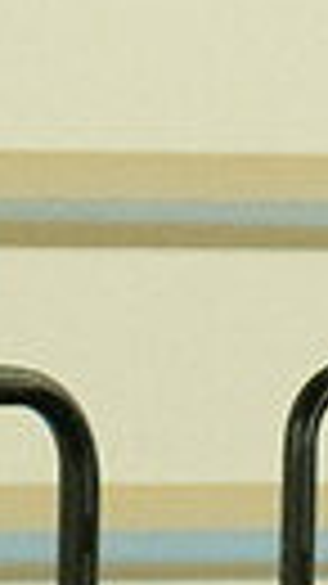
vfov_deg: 1.5
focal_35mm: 1403
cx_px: -332
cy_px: 194
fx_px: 21721
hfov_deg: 0.9
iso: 3200
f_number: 4.5
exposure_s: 1/400
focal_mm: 200
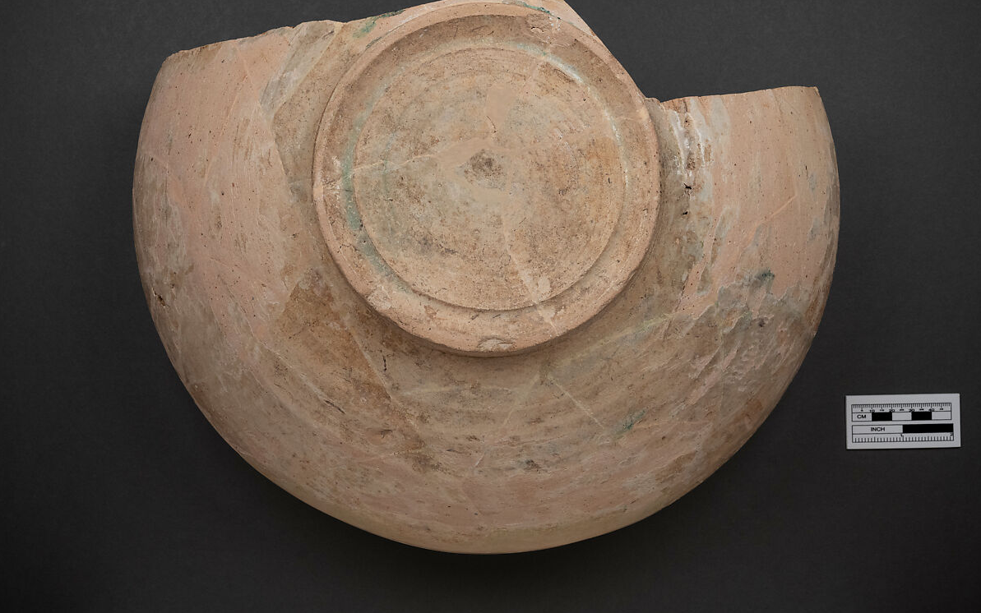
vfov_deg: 31.3
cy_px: 287
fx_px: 1096
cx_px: 491
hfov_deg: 48.2
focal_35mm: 41
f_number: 16
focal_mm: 40
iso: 640
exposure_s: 1/80
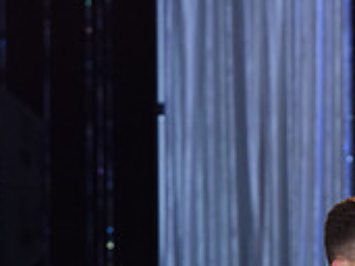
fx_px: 4519
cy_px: 596
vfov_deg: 3.3
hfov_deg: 4.5
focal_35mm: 441
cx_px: 292
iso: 2000
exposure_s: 1/320
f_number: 4.5
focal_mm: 135
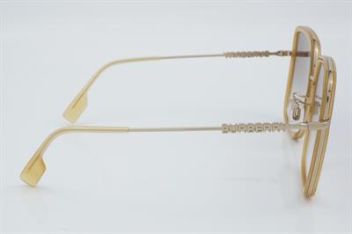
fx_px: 806
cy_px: 117
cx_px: 176
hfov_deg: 24.6
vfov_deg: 16.5
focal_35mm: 82
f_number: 32
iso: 100
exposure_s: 1/4
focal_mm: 55
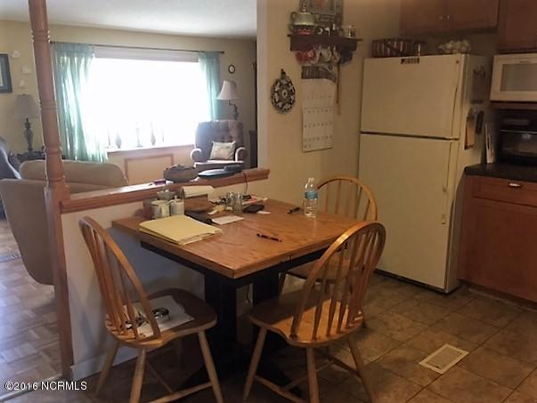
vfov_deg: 48.3
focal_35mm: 29
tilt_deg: -12.3
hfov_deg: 61.6
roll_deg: +1.7
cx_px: 268
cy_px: 202
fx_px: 450
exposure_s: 1/30
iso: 40
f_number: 2.2
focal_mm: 4.15
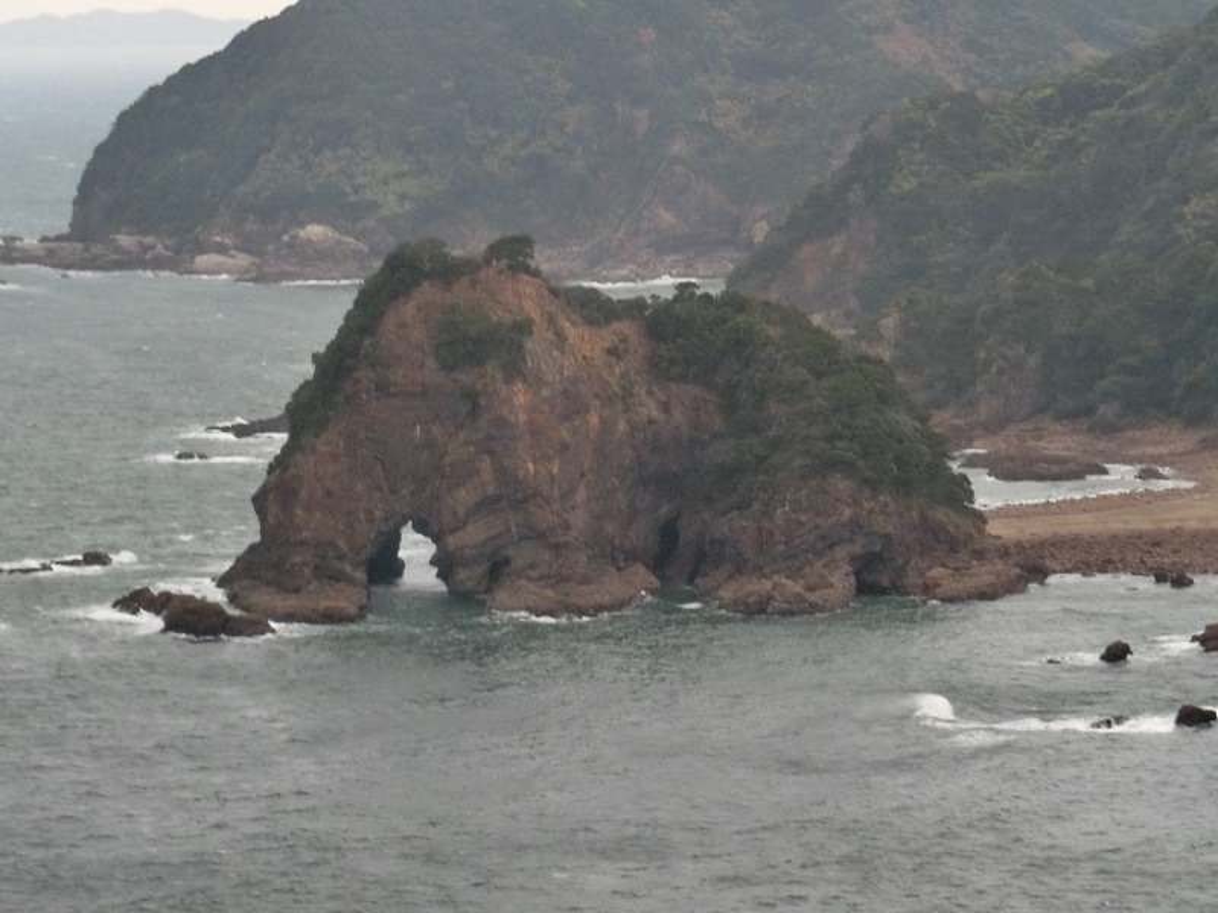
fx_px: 5806
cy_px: 456
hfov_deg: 12.0
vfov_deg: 9.0
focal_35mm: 165
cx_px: 609
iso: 500
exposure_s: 1/15
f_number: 5.9
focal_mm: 29.5
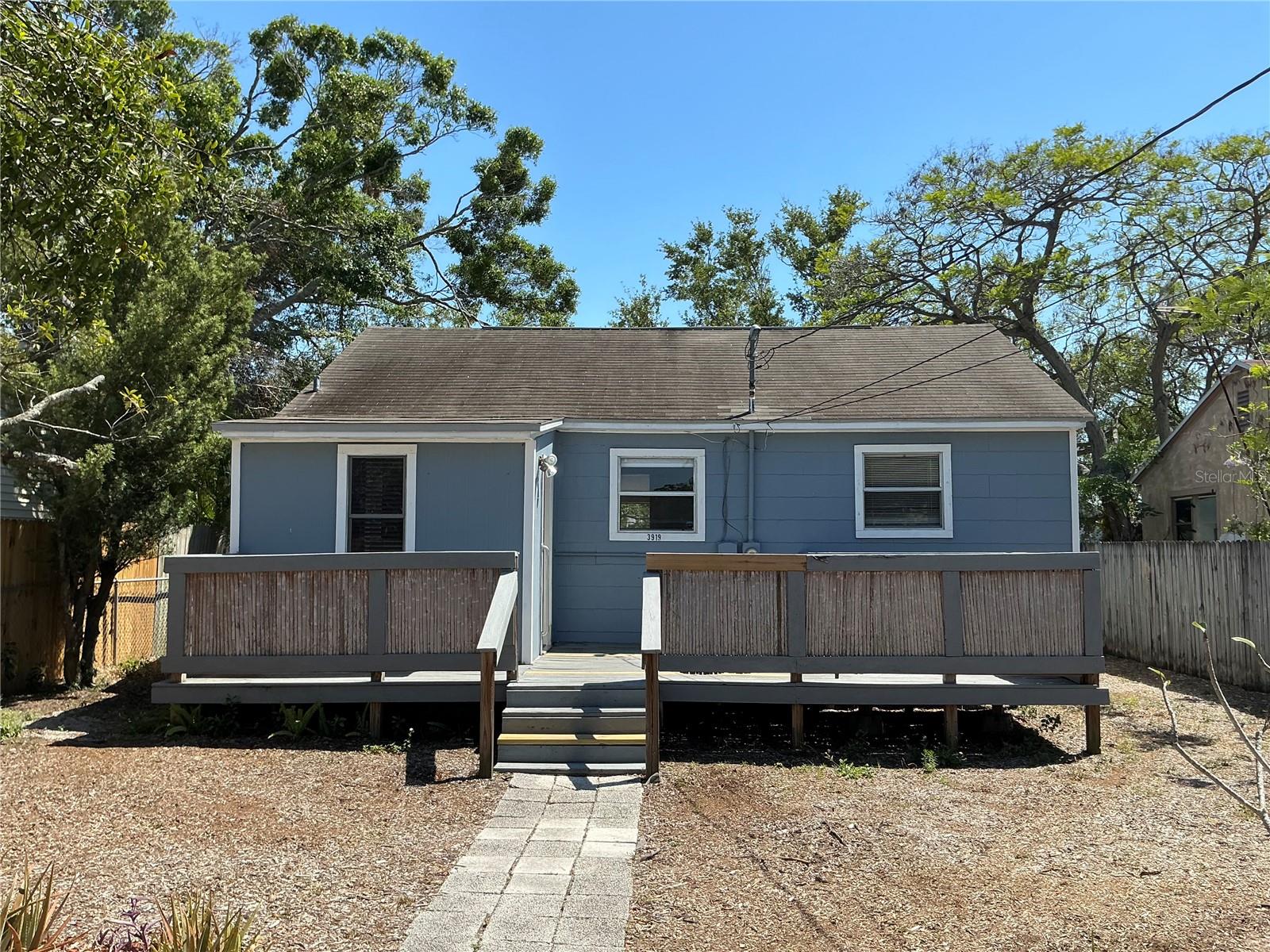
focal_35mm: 28
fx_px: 1027
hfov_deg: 63.4
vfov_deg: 49.7
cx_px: 635
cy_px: 476
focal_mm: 3
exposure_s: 1/1377
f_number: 1.8
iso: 25
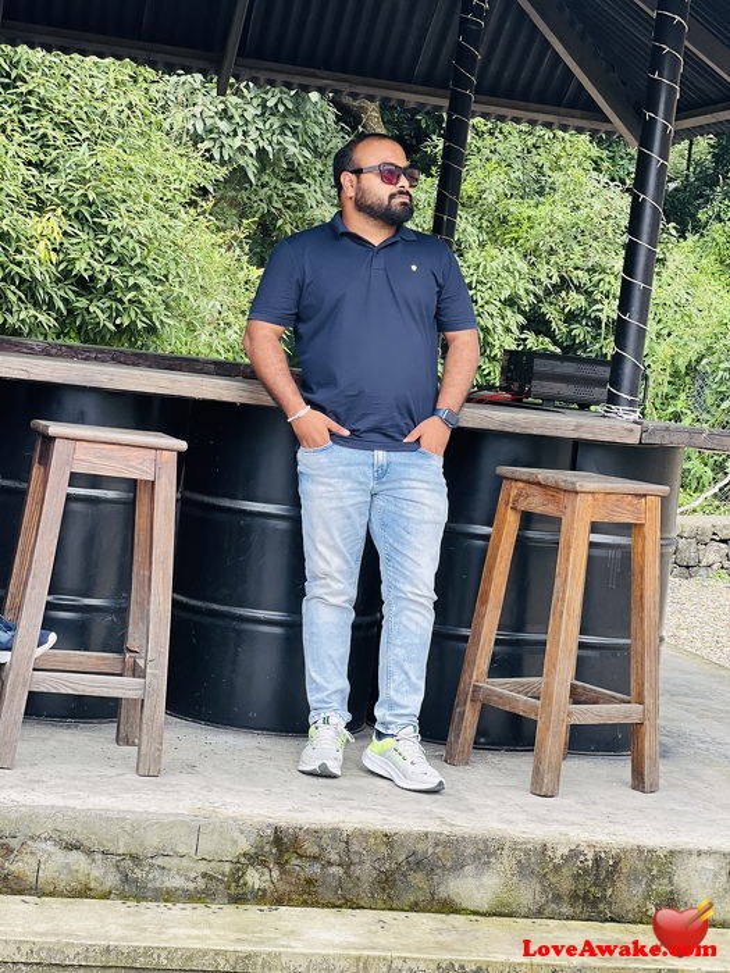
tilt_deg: -2.7
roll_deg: -6.1
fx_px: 2165
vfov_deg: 25.3
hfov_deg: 19.1
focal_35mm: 77
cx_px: 365
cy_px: 486
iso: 50
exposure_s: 1/121
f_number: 2.8
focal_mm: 9
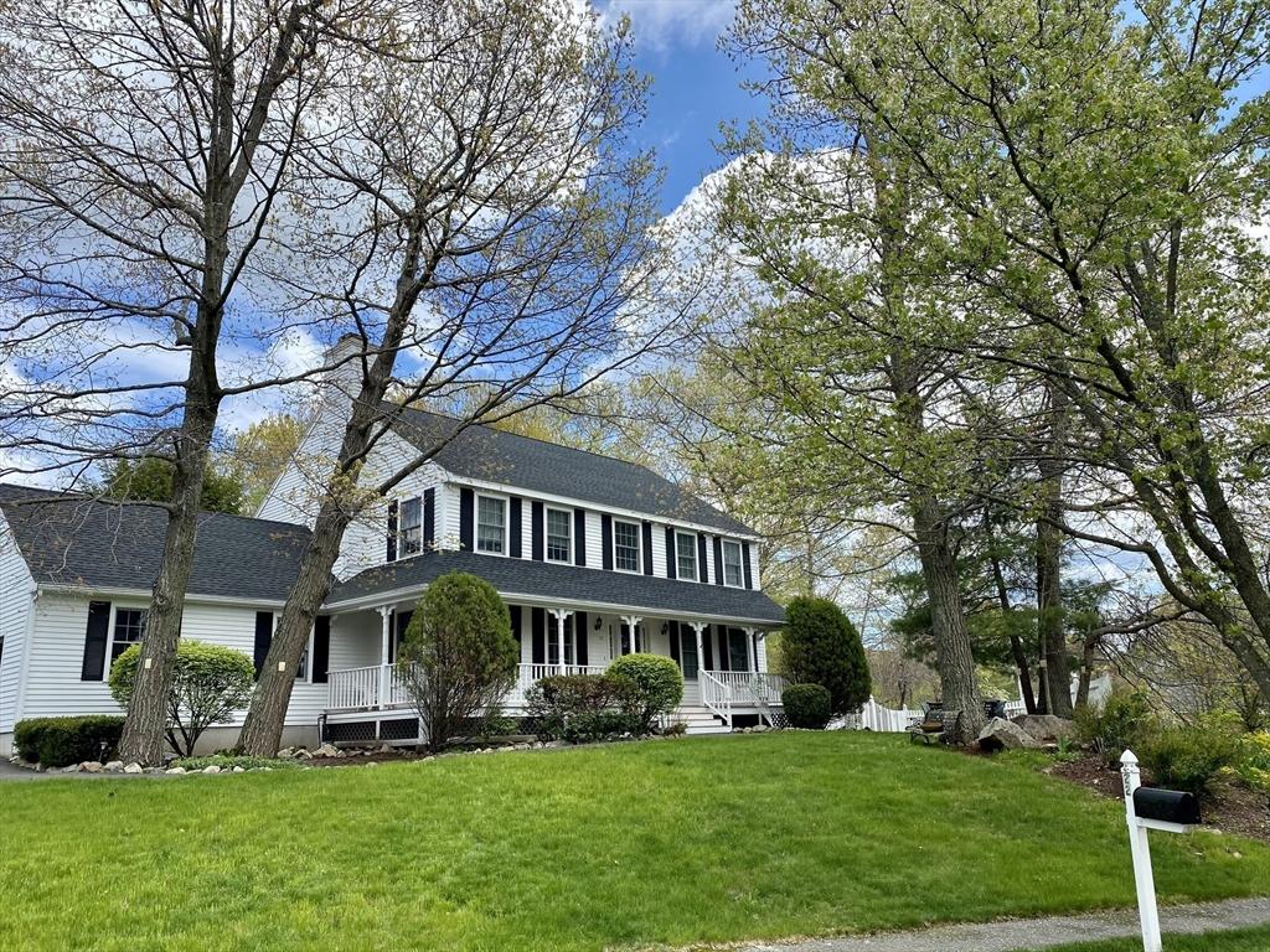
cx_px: 635
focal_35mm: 26
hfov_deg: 67.3
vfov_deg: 53.1
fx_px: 954
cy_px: 476
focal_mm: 4.25
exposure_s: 1/1808
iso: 32
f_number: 1.8
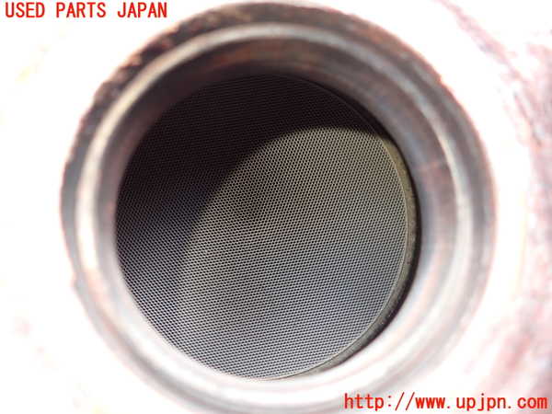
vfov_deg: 54.9
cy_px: 207
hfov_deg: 69.4
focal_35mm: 25
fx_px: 399
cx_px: 276
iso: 160
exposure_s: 1/60
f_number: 2
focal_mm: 4.5
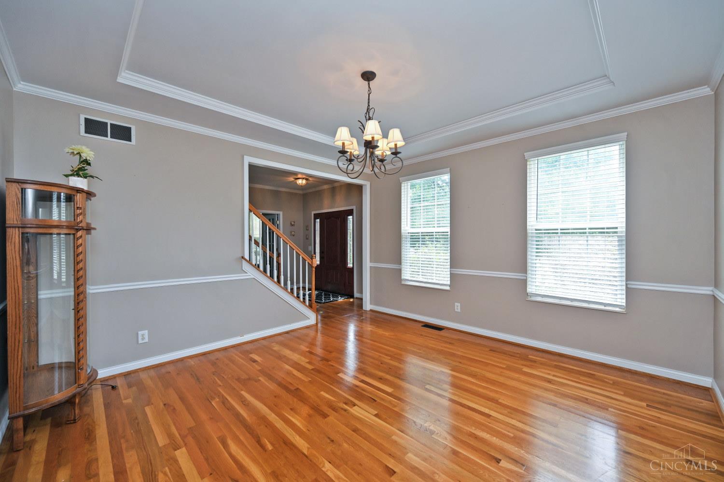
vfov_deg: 81.2
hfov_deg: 104.3
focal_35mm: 14
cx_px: 362
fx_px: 282
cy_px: 241
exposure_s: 1/100
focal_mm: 14
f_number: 5
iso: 200
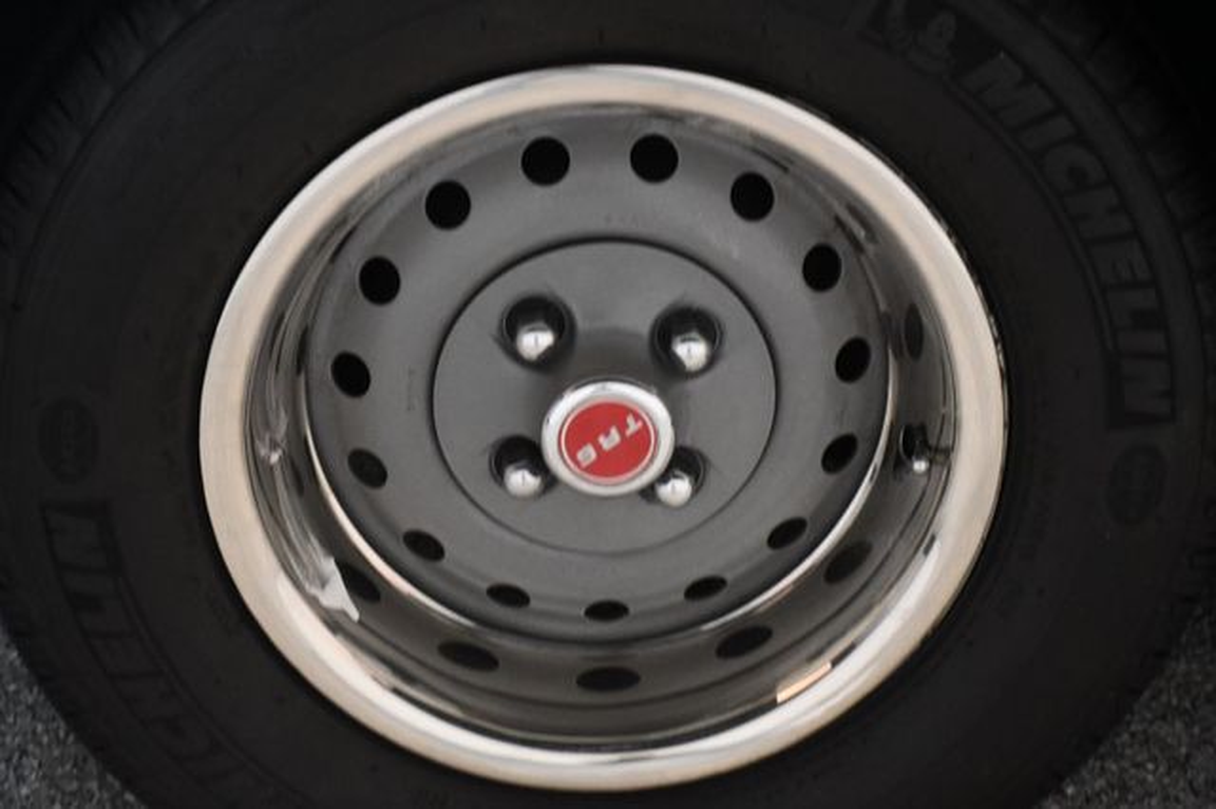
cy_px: 404
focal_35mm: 78
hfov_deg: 26.0
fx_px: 2633
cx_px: 608
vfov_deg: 17.5
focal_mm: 52
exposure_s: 1/60
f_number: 4.8
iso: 3200
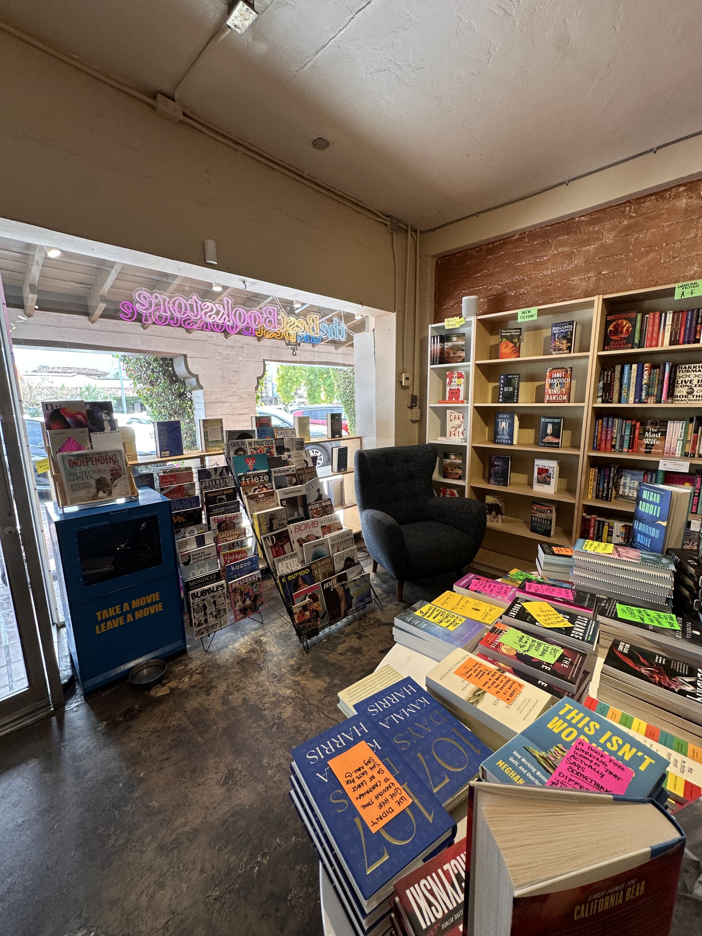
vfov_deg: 102.1
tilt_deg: -11.1
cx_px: 351
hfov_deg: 85.7
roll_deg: +0.7
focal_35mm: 14
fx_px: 379
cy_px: 468
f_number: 2.2
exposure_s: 1/120
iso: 100
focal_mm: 2.22
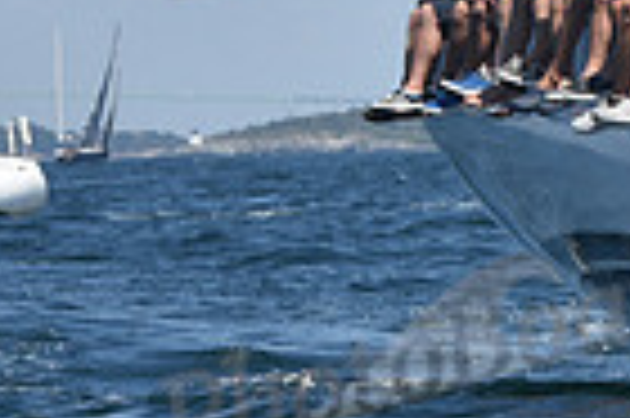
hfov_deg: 3.3
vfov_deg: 2.2
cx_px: 1030
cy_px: 52
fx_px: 10890
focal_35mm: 623
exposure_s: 1/1000
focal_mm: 150
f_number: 8
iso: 200
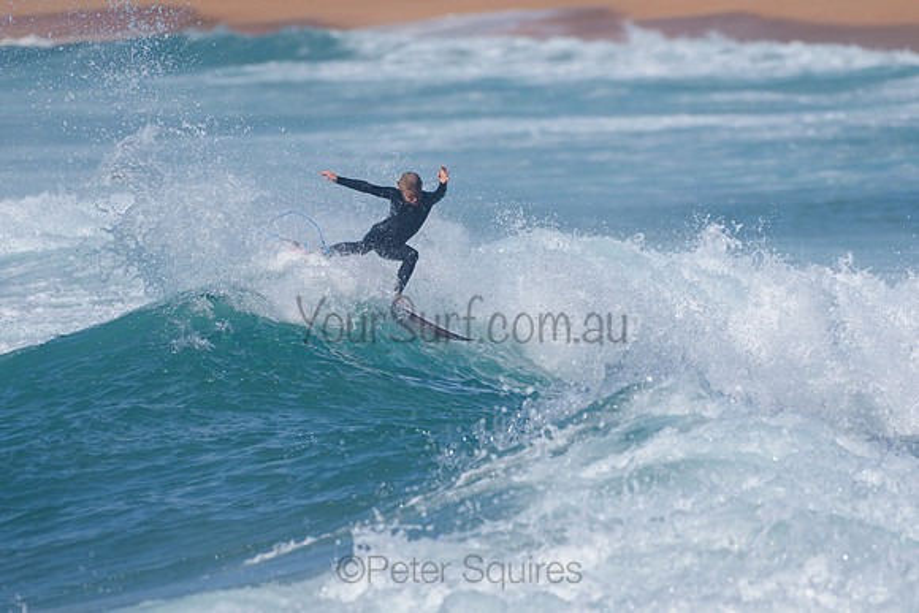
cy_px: 256
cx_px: 406
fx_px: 15646
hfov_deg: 3.4
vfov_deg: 2.2
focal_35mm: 613
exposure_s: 1/2000
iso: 100
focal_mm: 500
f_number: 5.6
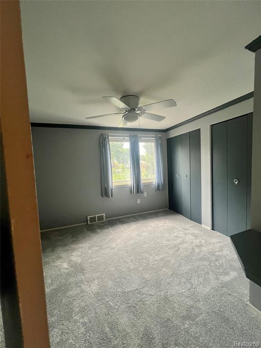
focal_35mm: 13
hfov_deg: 89.9
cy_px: 174
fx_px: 131
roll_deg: +3.5
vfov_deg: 106.2
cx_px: 130
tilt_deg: -3.9
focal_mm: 1.57
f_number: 1.8
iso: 250
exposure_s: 1/120
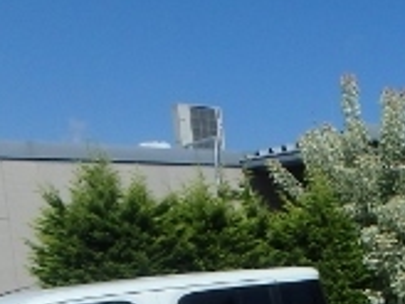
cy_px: 484
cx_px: 605
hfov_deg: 20.5
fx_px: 959
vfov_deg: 16.1
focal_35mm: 82
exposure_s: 1/1000
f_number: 6
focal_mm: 3.7
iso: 125
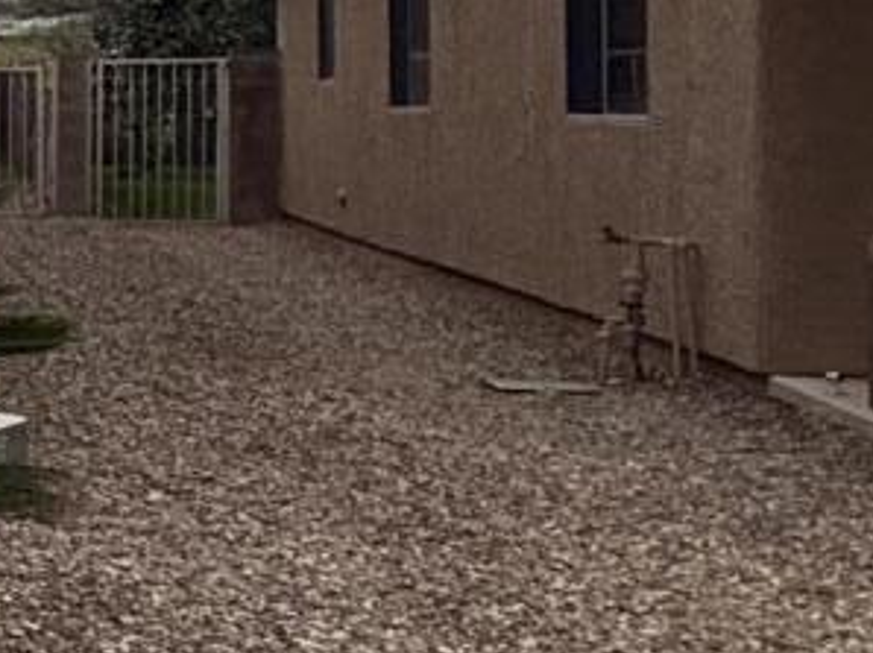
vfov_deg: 15.6
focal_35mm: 94
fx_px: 2369
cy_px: 155
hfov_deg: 11.7
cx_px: -1705
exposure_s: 1/490
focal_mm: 2.22
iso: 50
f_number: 2.2
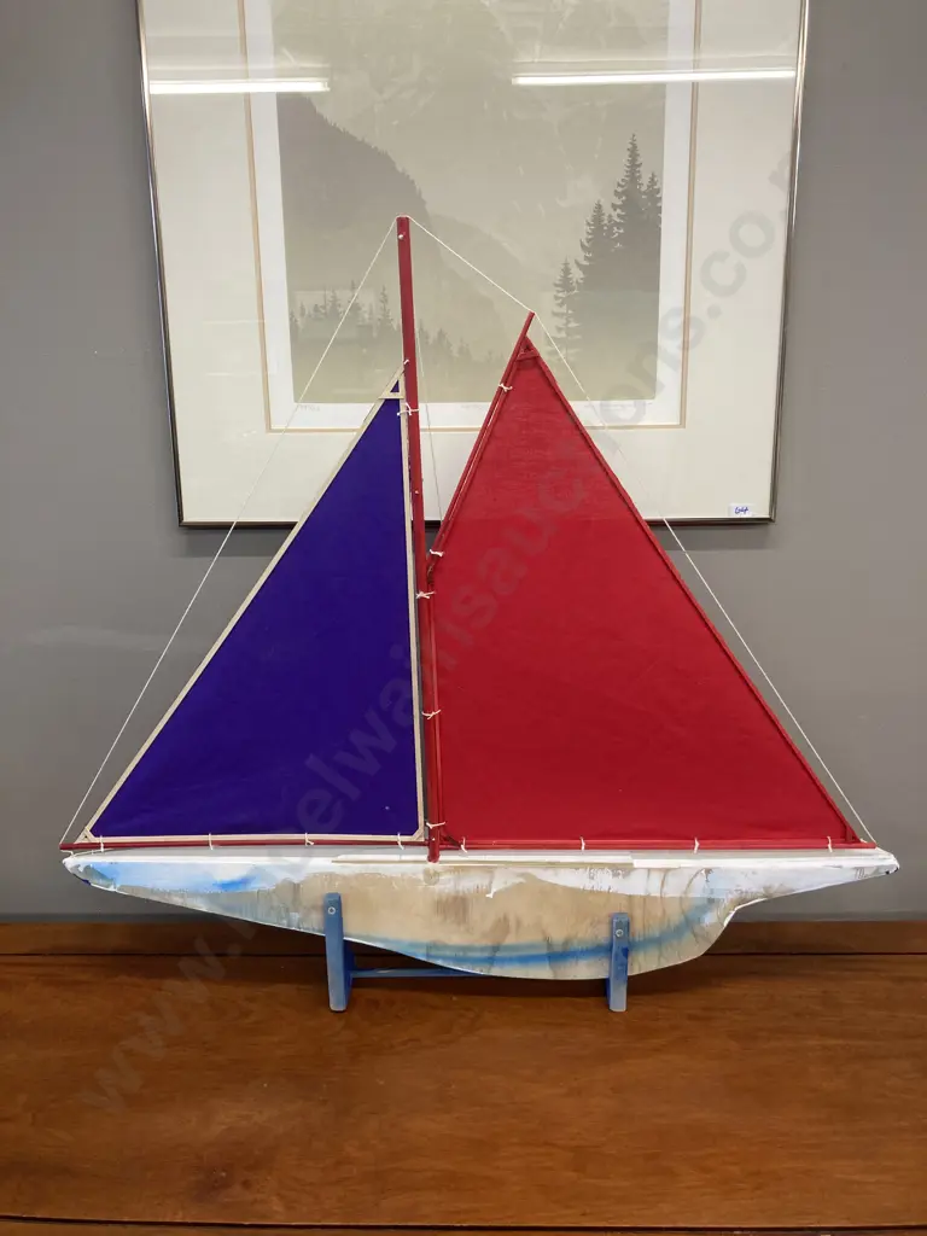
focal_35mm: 28
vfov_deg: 63.4
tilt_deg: -13.1
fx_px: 1000
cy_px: 618
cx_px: 464
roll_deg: +1.6
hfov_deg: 49.7
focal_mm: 3.99
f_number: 1.8
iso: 80
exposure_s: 1/50
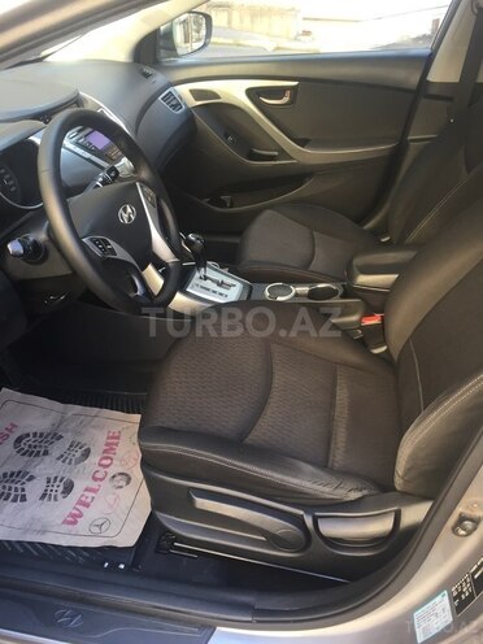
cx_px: 242
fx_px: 540
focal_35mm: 29
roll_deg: +2.2
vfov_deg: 61.7
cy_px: 322
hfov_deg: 48.2
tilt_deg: -34.1
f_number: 2.2
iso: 32
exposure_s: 1/33
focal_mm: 4.15
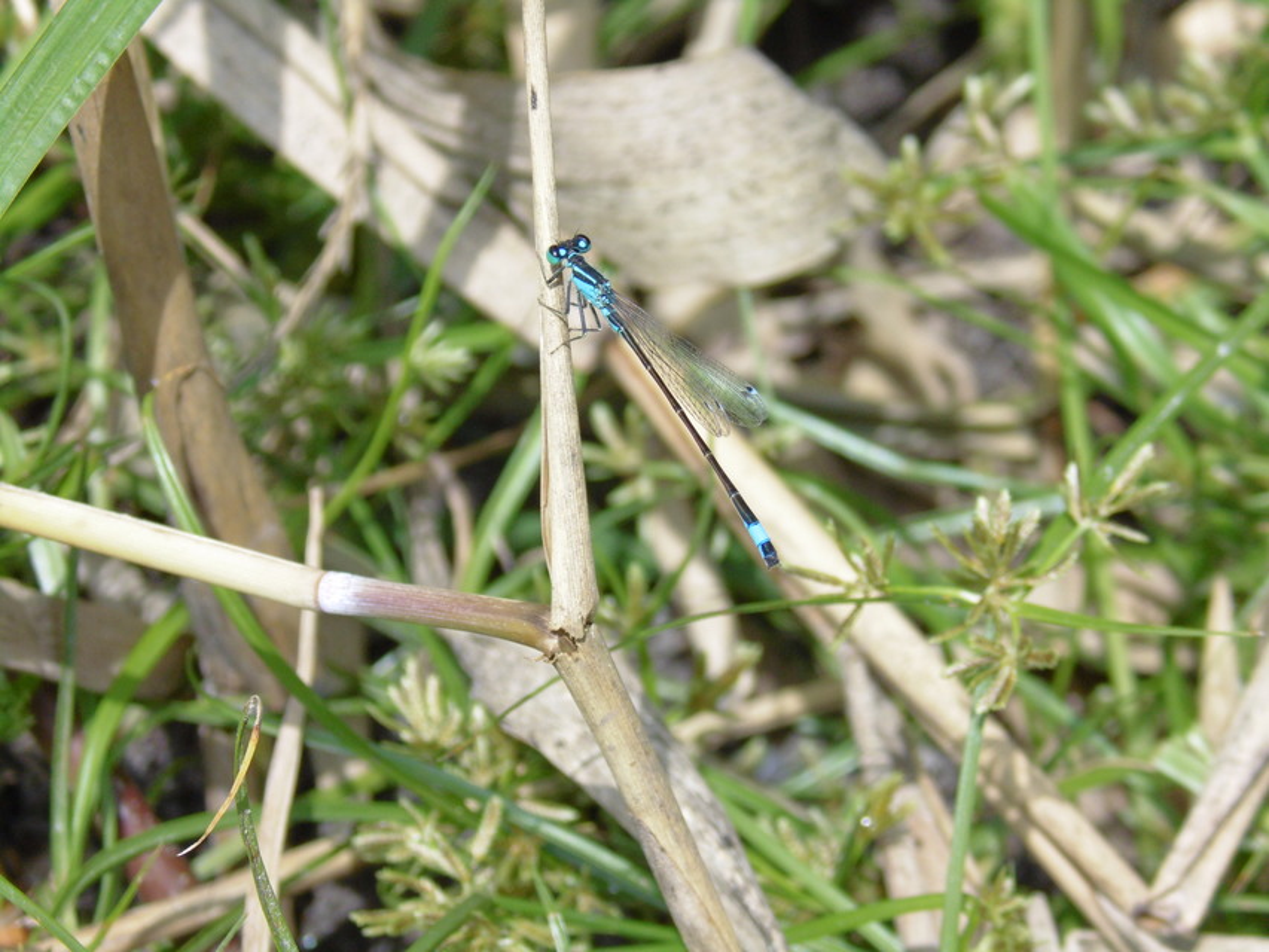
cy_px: 476
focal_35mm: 130
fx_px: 4766
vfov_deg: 11.4
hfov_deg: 15.2
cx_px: 634
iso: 100
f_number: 5
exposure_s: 1/400
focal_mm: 23.8
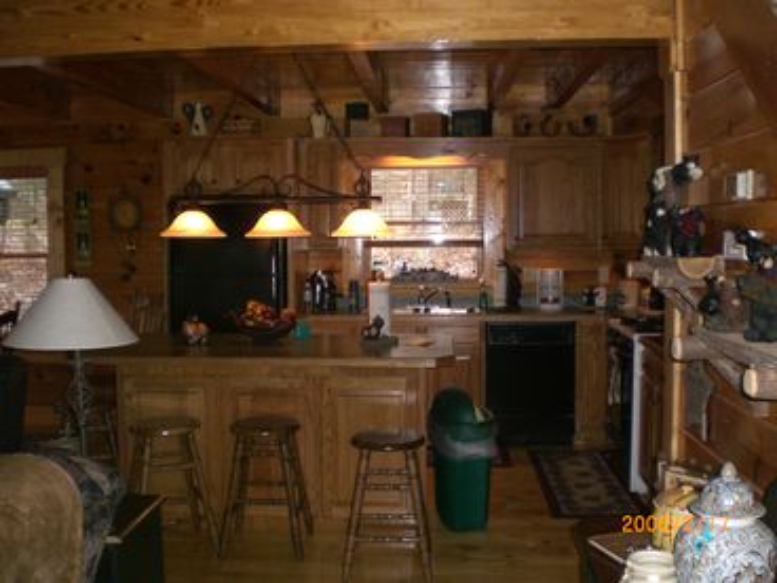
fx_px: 853
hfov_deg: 49.0
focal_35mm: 38
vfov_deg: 37.7
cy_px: 292
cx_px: 388
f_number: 3.1
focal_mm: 6.3
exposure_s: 1/60
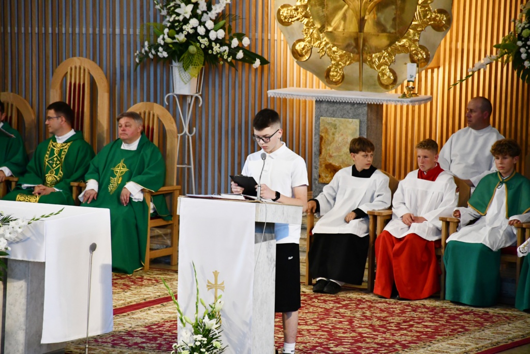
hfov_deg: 9.8
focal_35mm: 210
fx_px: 3092
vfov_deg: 6.5
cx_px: 265
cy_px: 177
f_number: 5.6
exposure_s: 1/250
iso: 3200
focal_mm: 140
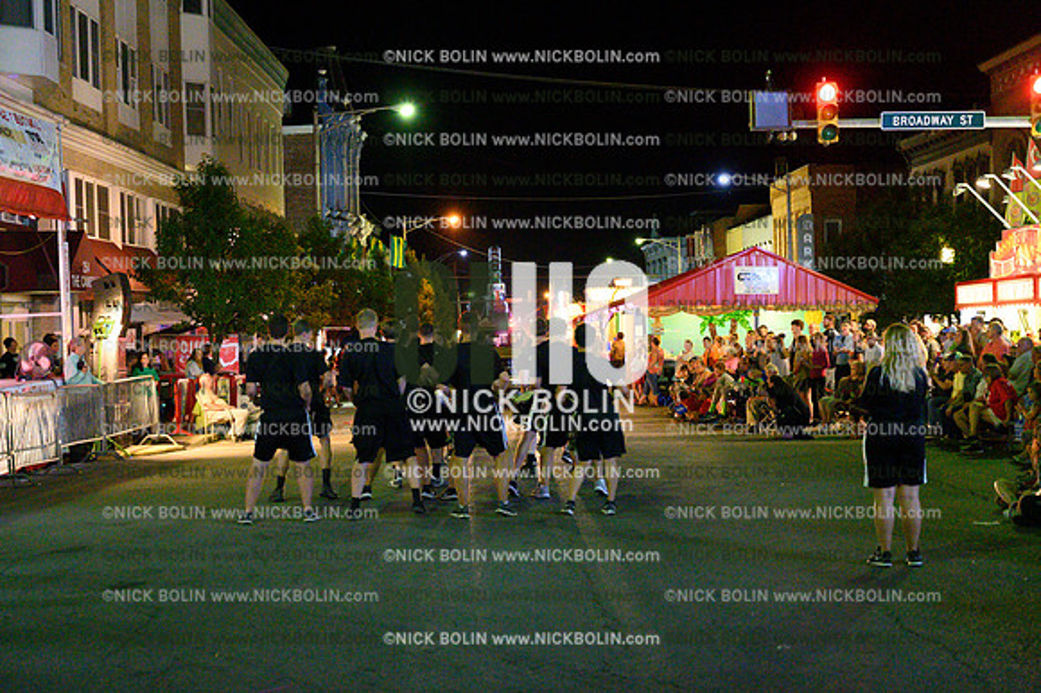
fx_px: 1503
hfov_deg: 38.2
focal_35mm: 52
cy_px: 346
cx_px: 520
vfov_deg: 26.0
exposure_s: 1/400
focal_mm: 52
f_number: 4
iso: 32000
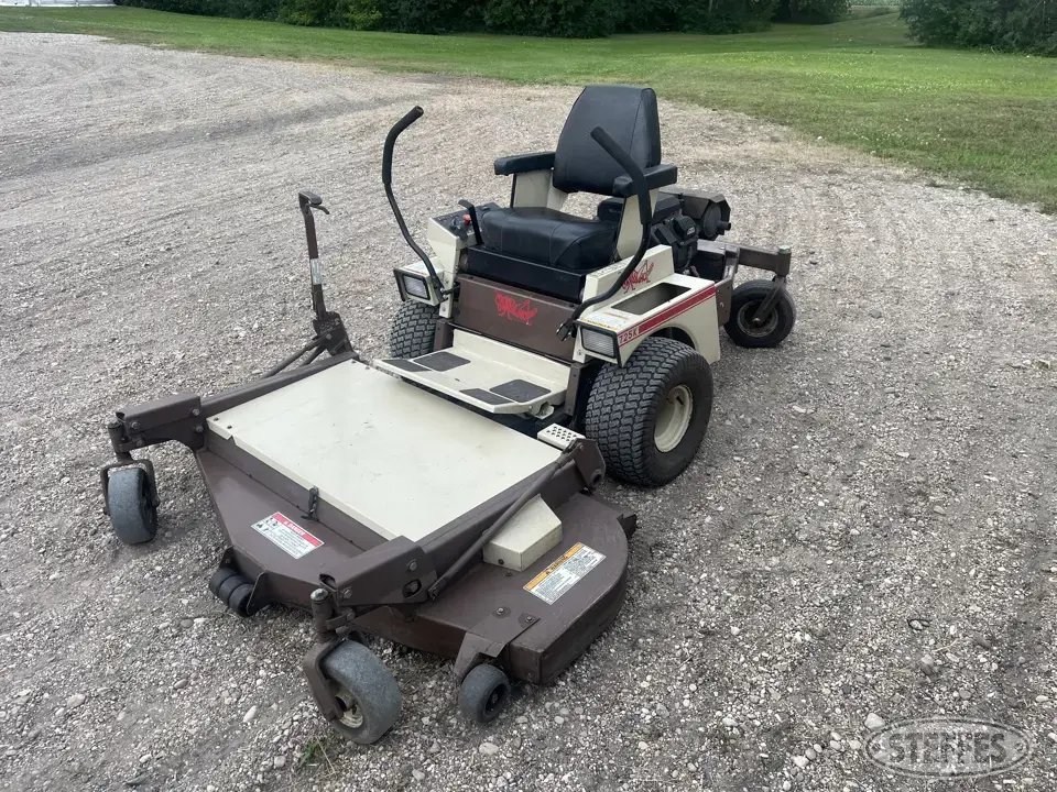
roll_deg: -0.3
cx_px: 528
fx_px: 794
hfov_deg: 67.3
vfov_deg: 53.1
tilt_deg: -25.5
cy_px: 396
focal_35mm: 26
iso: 32
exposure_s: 1/254
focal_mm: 4.2
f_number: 1.6
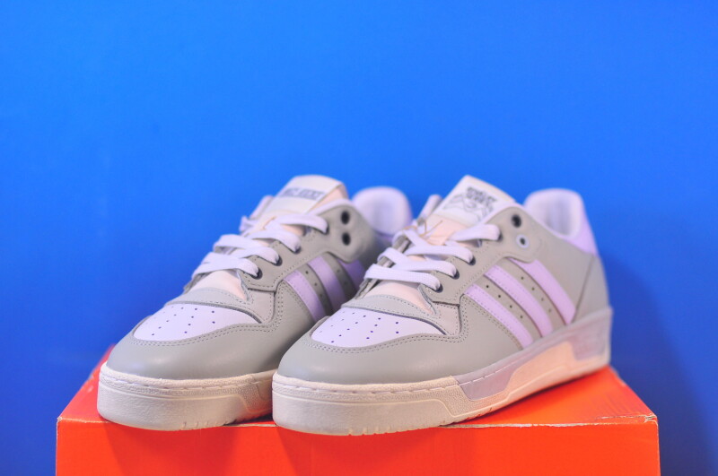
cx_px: 359
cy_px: 238
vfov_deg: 18.1
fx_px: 1494
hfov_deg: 27.0
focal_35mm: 75
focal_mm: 50
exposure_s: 1/320
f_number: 2.2
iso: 250
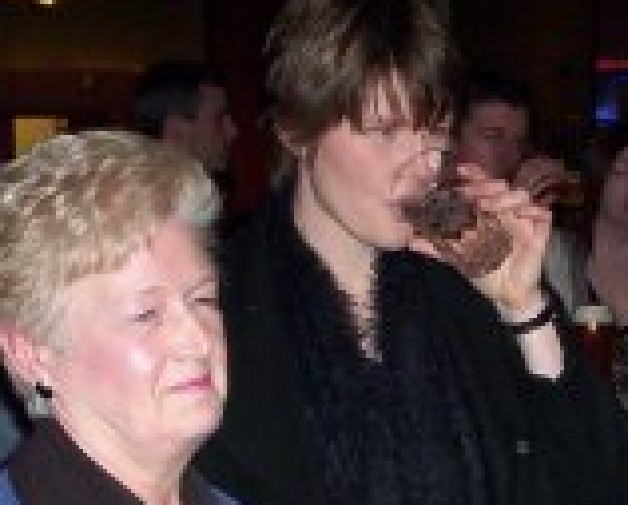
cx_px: 580
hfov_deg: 19.9
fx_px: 1750
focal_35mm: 94
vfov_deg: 15.9
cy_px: 557
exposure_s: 1/60
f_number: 4.5
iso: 140
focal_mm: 4.99
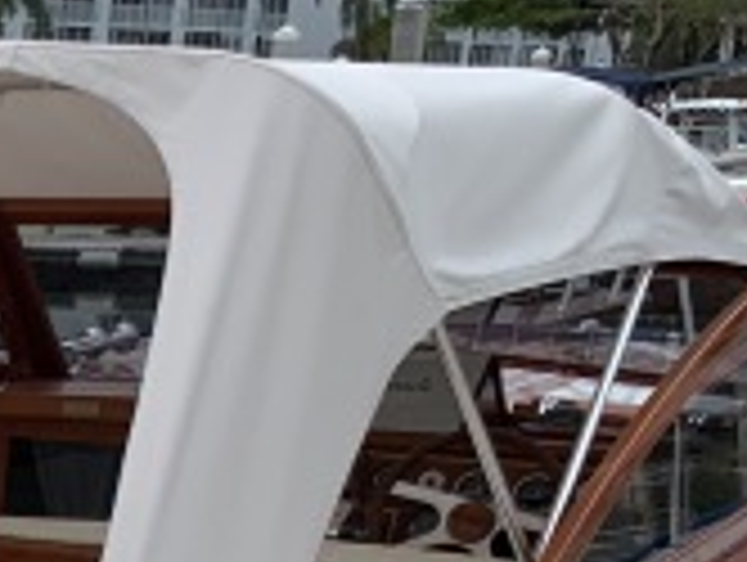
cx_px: -990
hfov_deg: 12.6
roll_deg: +0.2
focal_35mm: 125
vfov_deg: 11.3
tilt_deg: -18.5
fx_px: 2701
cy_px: 917
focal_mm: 4.25
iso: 25
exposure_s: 1/4464
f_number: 1.8
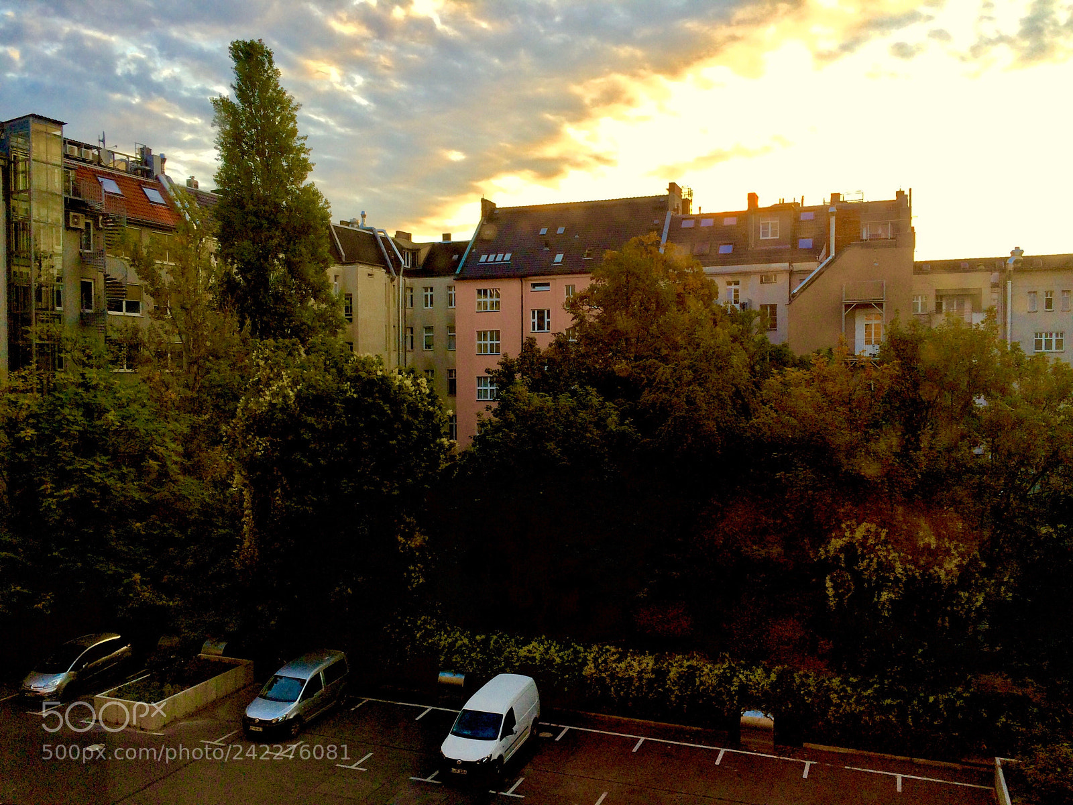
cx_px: 536
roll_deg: +1.4
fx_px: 899
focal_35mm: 29
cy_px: 402
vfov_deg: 48.2
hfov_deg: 61.7
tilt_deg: -0.5
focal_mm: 4.15
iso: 50
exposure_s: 1/100
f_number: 2.2
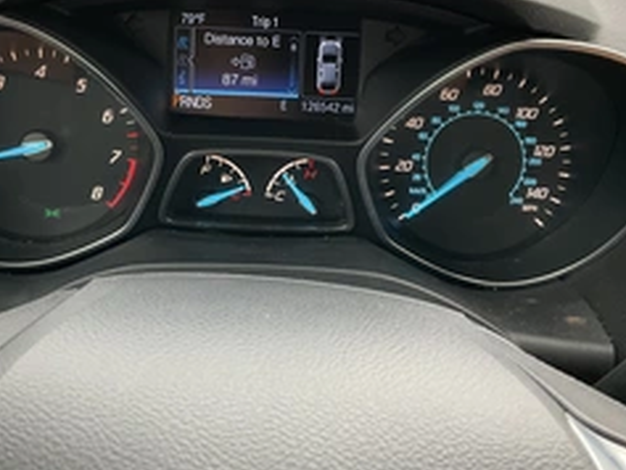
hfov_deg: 38.8
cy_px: 158
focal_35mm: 49
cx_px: 272
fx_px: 887
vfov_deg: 29.5
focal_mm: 3
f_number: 1.8
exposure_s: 1/122
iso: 40
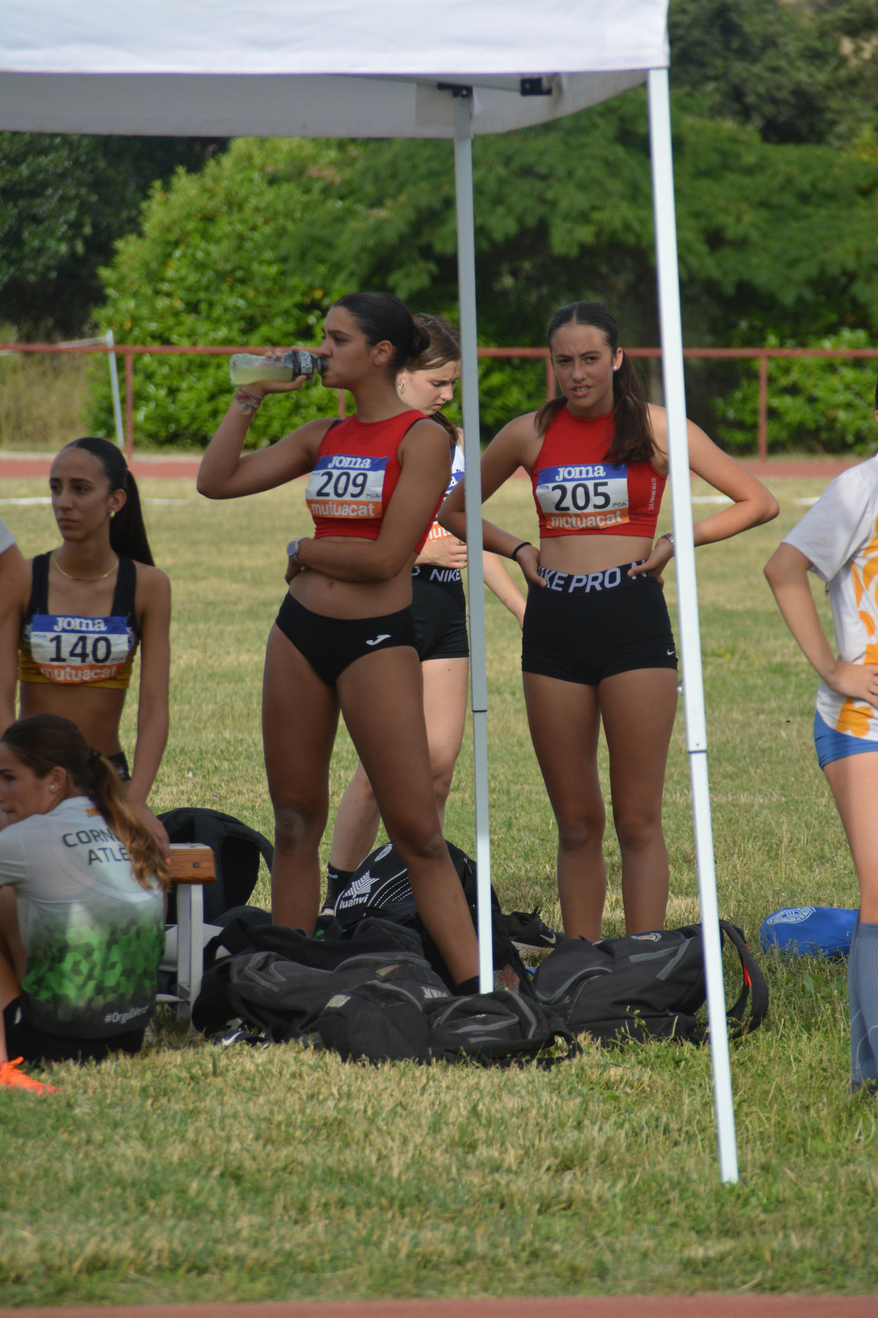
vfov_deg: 6.9
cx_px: 439
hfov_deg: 4.6
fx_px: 10976
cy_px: 659
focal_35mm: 300
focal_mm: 200
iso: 400
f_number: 6.3
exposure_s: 1/1000
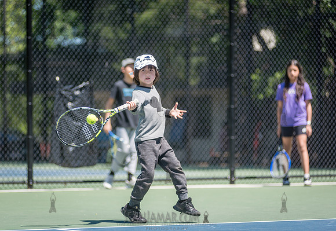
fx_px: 1690
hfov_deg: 11.4
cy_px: 105
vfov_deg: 7.8
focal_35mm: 179
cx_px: 142
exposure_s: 1/2000
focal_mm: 155
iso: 200
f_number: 2.8
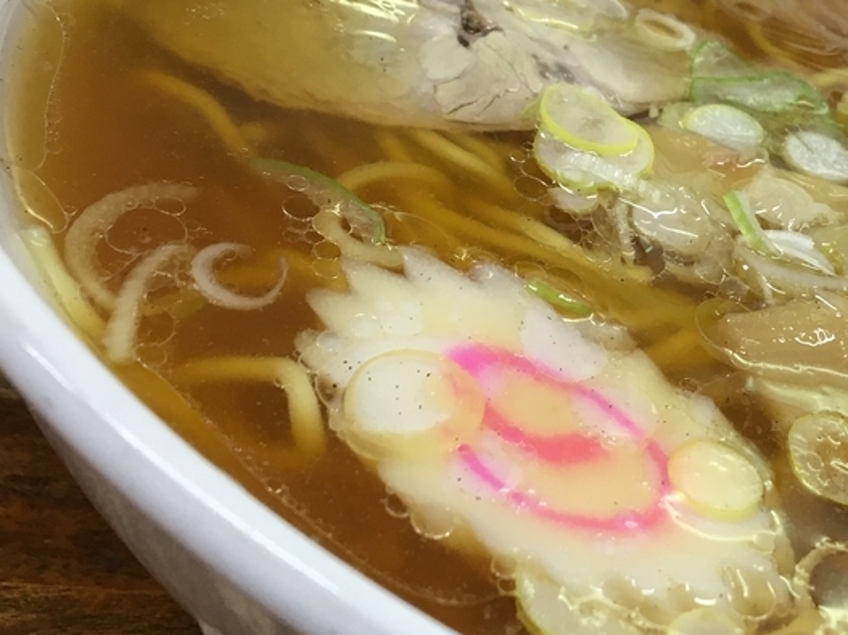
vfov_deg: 22.2
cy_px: 275
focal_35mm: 66
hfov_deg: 28.5
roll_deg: -23.3
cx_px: 727
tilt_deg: -32.7
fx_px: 1616
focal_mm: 4.15
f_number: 2.2
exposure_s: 1/30
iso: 64
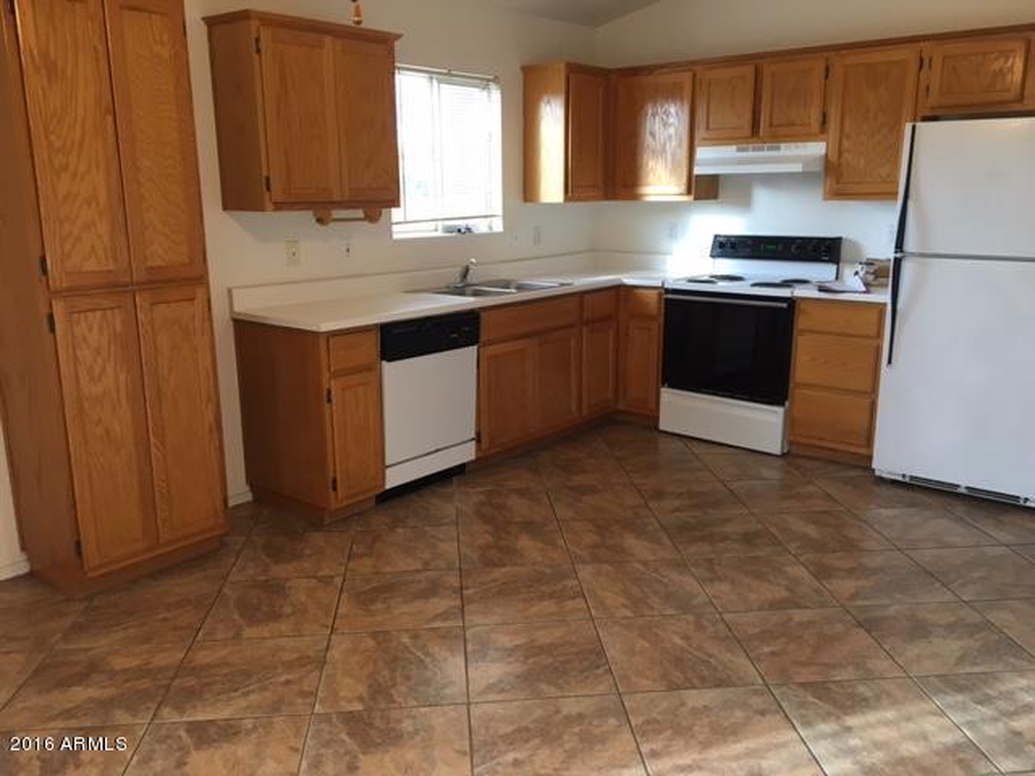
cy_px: 388
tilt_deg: -13.0
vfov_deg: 48.2
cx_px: 518
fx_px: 867
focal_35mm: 29
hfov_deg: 61.7
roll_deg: +0.4
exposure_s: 1/30
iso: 64
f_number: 2.2
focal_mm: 4.15
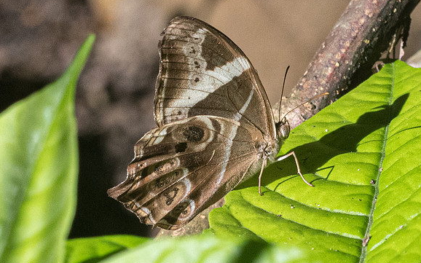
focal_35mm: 838
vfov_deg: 1.6
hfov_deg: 2.5
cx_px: 221
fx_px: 9613
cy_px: 138
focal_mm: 150
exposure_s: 1/800
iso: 1000
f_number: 11
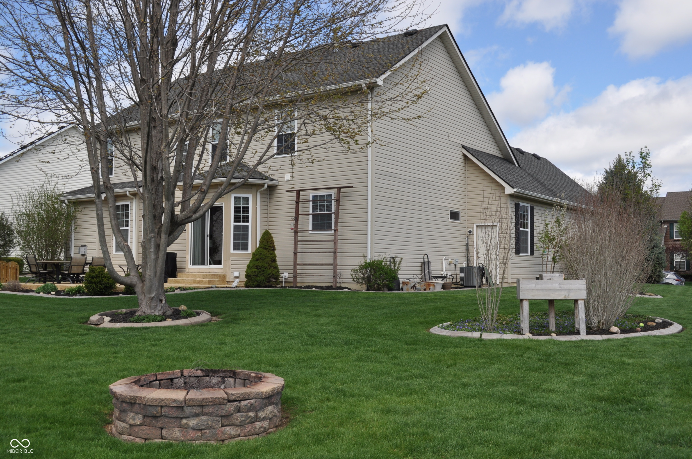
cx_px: 346
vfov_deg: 36.8
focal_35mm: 36
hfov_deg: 53.2
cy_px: 230
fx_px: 691
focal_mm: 24
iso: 200
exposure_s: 1/200
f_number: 11
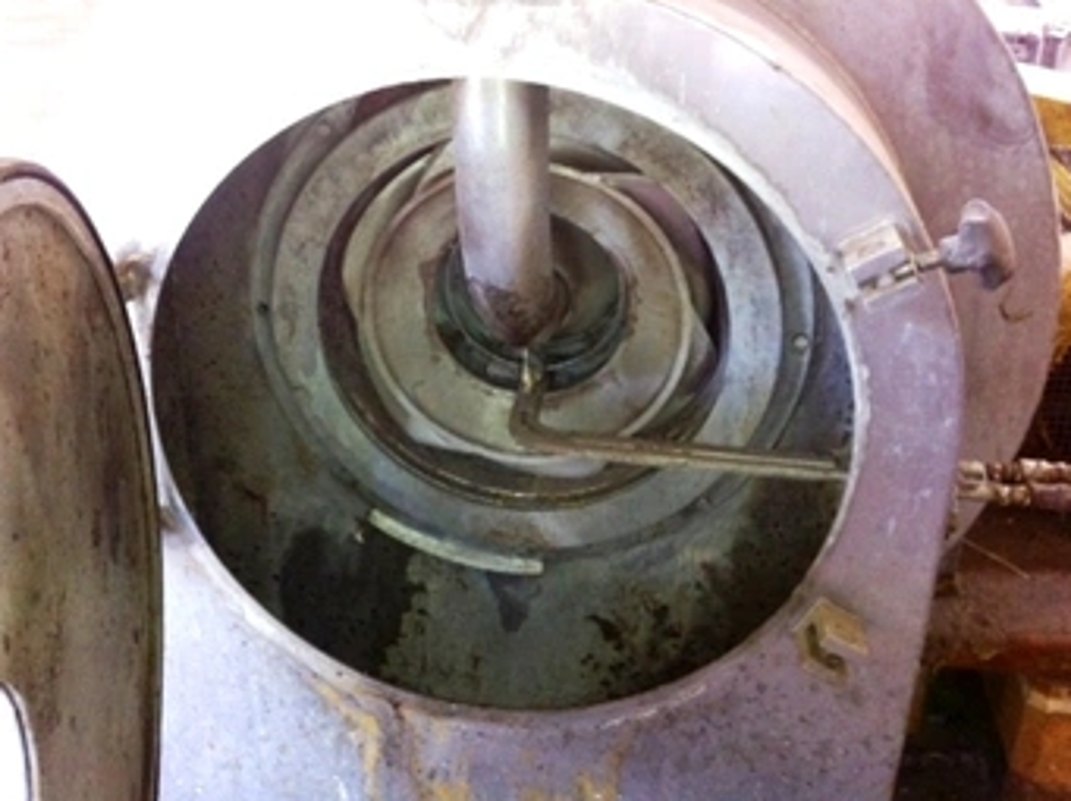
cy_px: 360
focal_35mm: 41
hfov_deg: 45.8
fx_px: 1267
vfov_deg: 35.0
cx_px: 493
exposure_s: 1/15
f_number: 2.8
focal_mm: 3.85
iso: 200
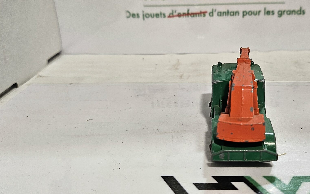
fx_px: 363
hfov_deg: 45.8
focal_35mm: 43
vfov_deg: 29.9
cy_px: 94
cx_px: 196
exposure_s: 1/100
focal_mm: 5
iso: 100
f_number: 1.8
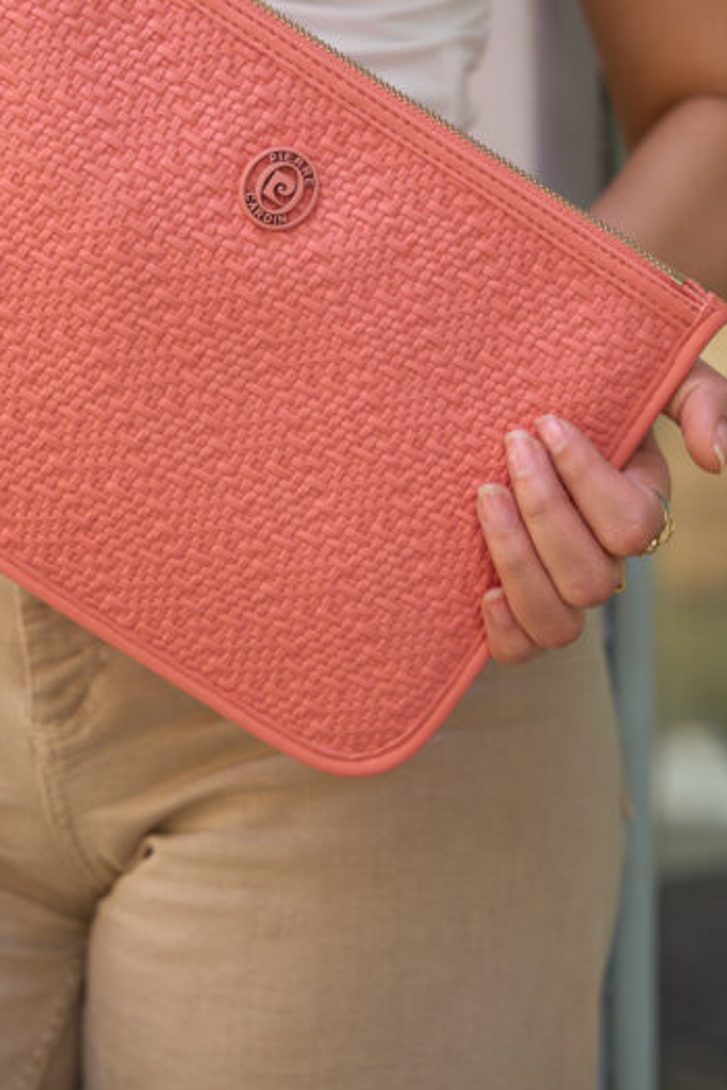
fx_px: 3635
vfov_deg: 17.0
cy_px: 303
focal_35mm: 120
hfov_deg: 11.4
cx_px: 251
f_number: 2.8
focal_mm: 70
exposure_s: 1/500
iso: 400
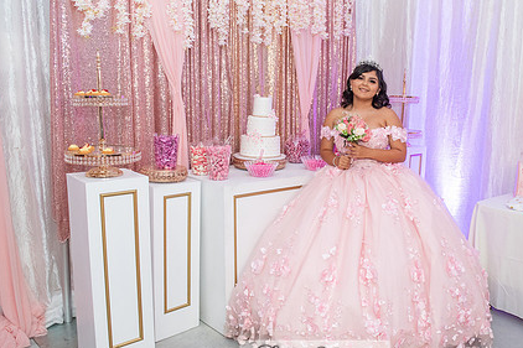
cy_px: 169
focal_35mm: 33
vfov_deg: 39.9
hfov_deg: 56.8
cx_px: 315
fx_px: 479
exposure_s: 1/160
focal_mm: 24
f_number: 3.5
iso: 1250
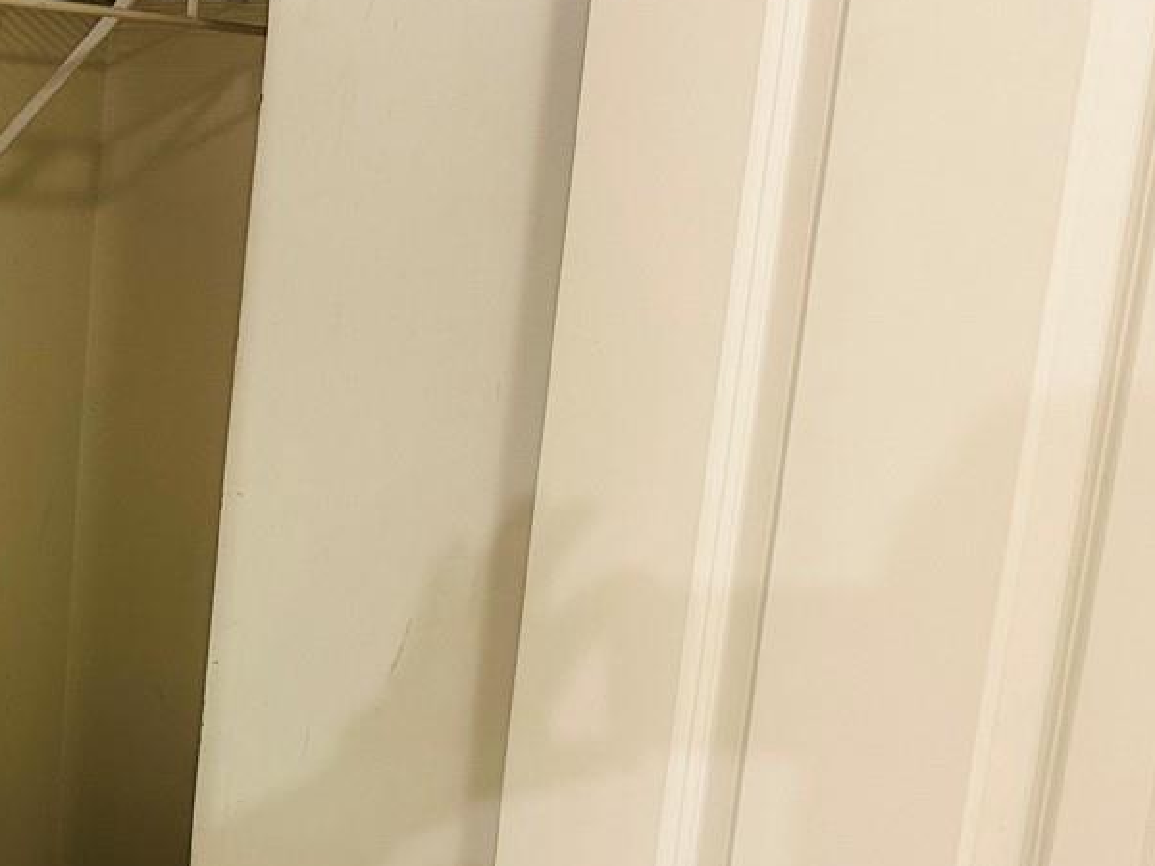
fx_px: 2135
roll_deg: -1.6
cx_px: -256
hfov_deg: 26.6
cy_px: 695
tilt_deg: -12.5
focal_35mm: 64
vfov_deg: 22.6
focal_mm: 6.86
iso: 200
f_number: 1.78
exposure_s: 1/60
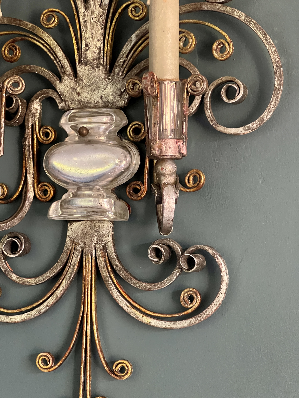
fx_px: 887
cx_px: 150
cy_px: 199
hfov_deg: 19.1
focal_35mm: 77
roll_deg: -1.6
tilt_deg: +5.2
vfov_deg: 25.3
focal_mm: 9
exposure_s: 1/41
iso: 1000
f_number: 2.8
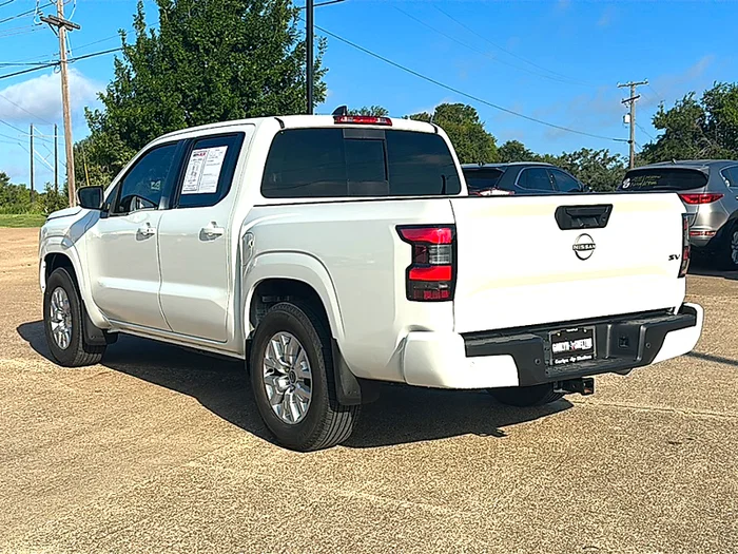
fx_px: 831
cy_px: 277
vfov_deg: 36.8
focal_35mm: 39
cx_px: 369
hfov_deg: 47.9
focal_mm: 6.86
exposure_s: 1/7692
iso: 80
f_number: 1.78
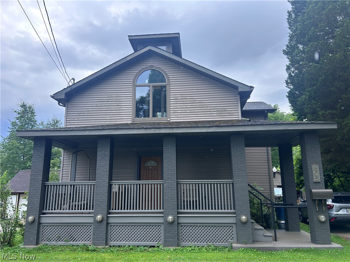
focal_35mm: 26
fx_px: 263
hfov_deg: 67.3
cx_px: 175
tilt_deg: +11.6
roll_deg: +1.2
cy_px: 131
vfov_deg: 53.1
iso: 50
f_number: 1.5
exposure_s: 1/1669
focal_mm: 5.7
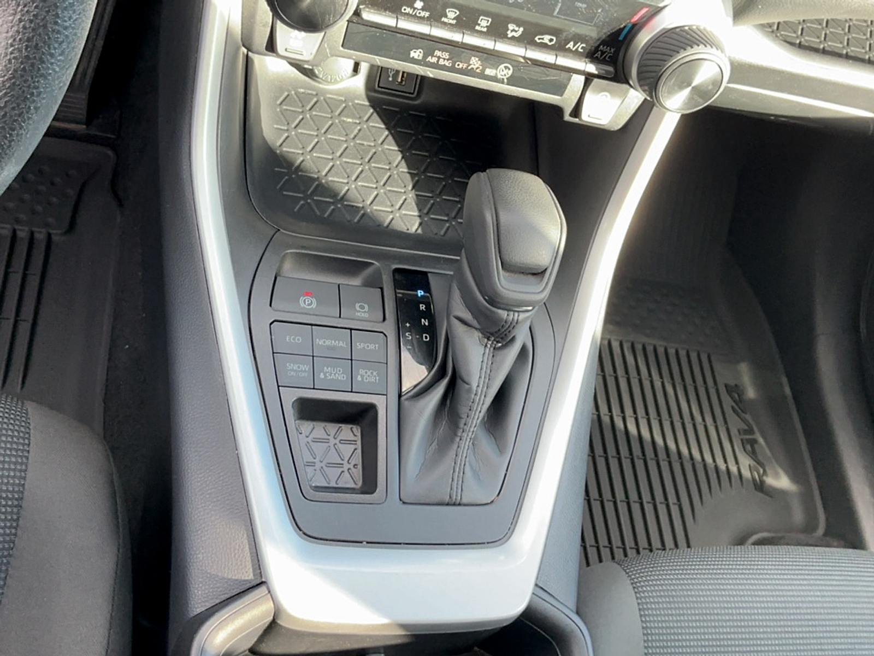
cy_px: 328
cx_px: 437
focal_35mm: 30
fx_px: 757
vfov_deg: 46.8
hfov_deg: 60.0
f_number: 1.8
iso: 40
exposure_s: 1/60
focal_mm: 3
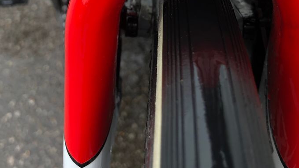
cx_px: 102
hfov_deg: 38.1
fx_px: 428
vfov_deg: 21.6
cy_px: 11
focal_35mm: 54
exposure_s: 1/132
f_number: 1.8
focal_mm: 3.99
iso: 20
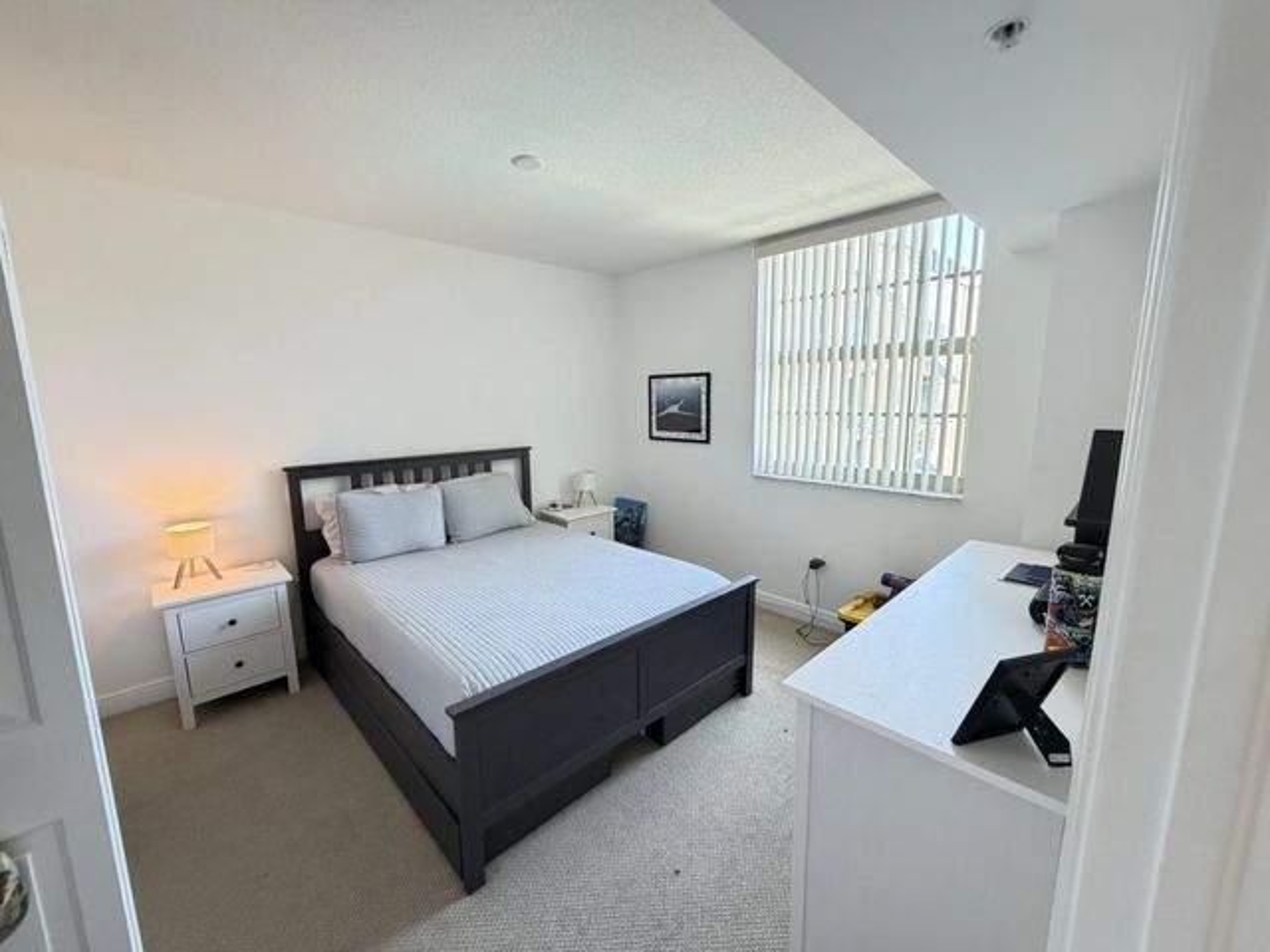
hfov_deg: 102.1
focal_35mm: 14
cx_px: 635
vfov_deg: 85.7
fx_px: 514
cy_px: 476
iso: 250
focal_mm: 2.22
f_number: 2.2
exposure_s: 1/60
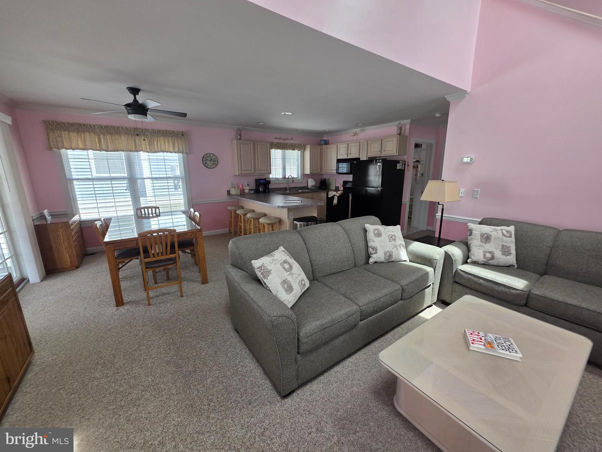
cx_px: 301
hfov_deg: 106.2
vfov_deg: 89.9
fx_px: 226
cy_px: 226
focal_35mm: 13
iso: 64
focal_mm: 2.2
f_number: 1.9
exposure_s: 1/120
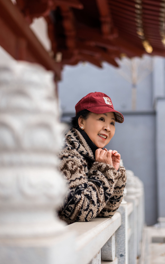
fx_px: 374
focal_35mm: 52
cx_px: 89
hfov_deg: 24.9
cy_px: 130
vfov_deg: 38.9
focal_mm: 50
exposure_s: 1/800
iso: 160
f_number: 1.8
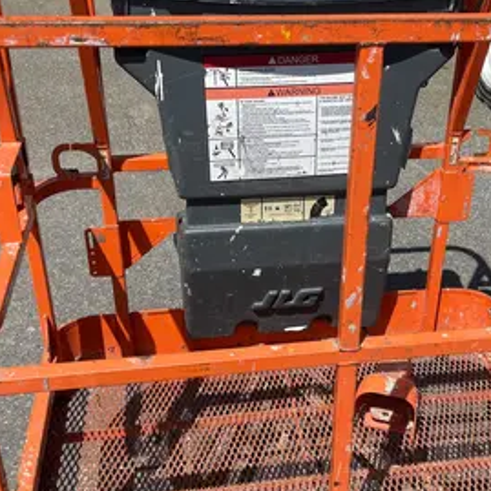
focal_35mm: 47
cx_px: 308
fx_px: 754
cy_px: 251
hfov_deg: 35.8
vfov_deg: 36.1
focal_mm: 4.2
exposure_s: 1/3731
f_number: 1.6
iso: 32
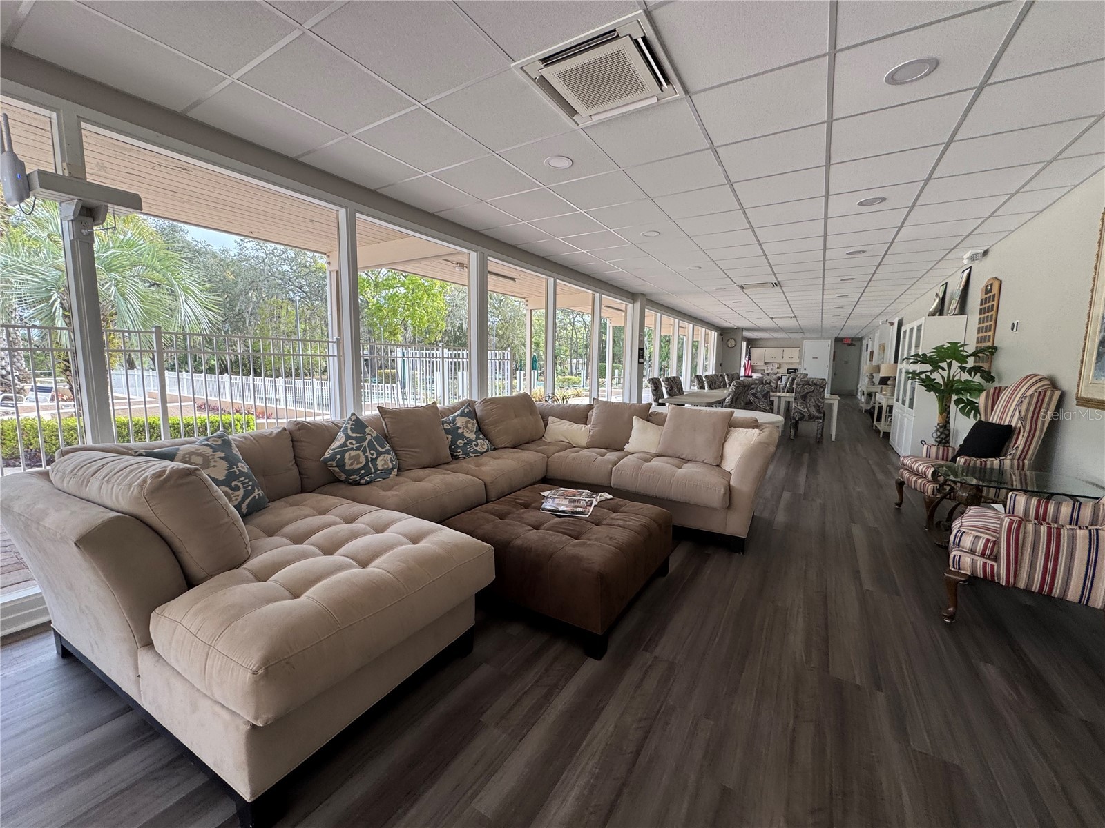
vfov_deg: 85.7
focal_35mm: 14
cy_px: 414
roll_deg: -0.8
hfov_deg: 102.1
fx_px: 447
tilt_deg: -5.9
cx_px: 552
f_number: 2.2
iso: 40
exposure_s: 1/153
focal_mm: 2.22
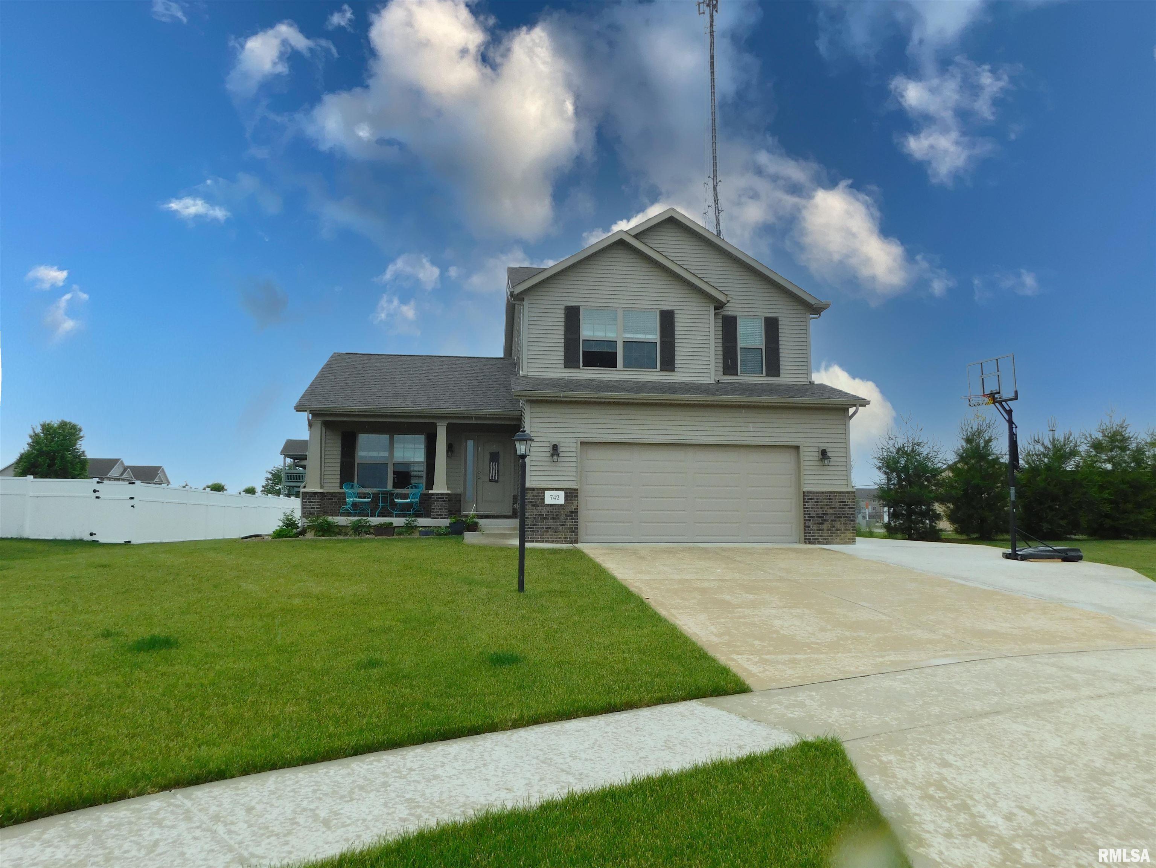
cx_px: 578
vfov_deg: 56.8
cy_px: 434
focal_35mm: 24
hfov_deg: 71.6
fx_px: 802
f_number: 3
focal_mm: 4.1
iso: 125
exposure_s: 1/640
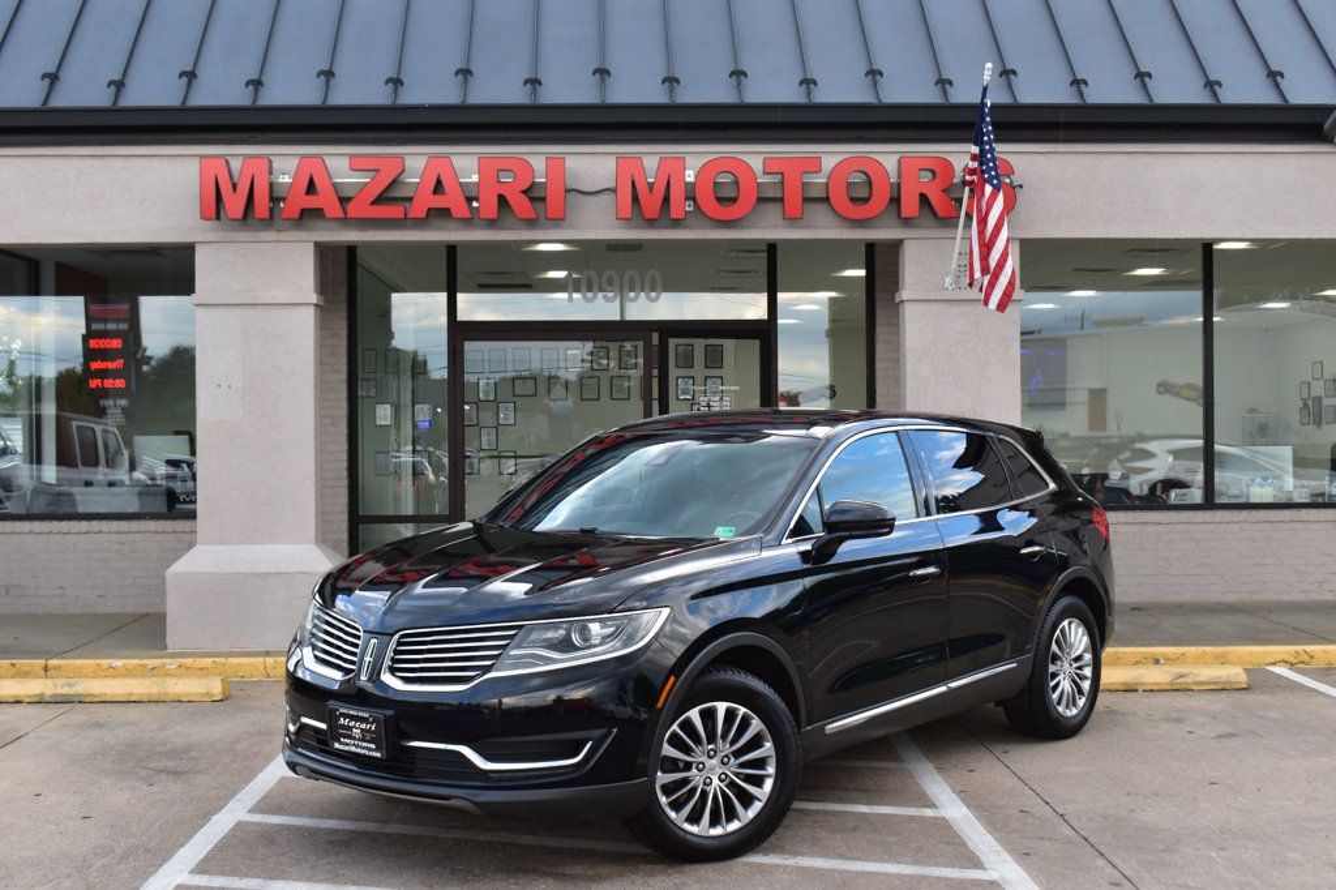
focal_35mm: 45
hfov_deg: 43.6
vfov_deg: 29.8
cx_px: 668
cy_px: 445
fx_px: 1669
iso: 400
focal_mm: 30
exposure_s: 1/80
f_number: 8
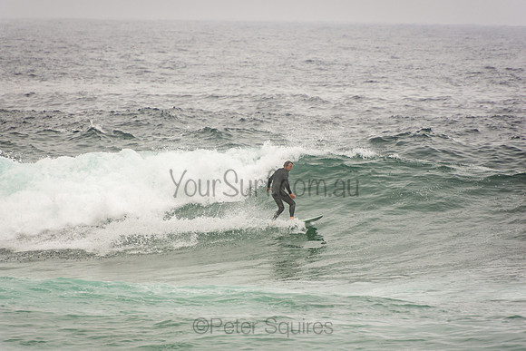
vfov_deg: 2.3
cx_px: 263
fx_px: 8768
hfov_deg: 3.4
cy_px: 176
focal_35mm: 600
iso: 220
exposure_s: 1/1250
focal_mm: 400
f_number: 5.6
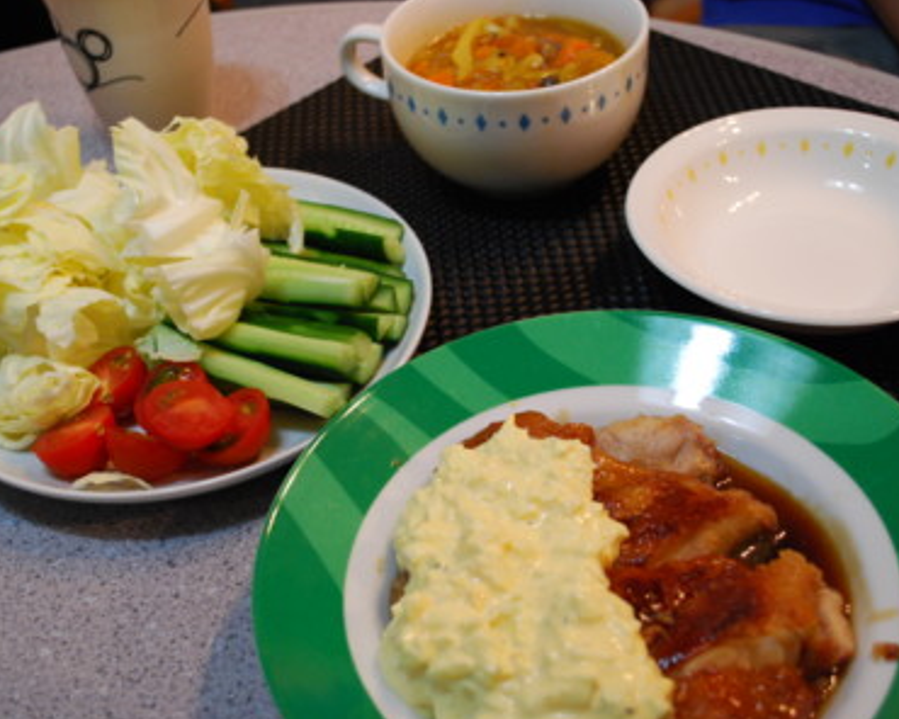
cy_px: 361
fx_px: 1277
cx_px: 447
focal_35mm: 48
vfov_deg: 31.5
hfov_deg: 38.8
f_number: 4.5
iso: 900
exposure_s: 1/30
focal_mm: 28
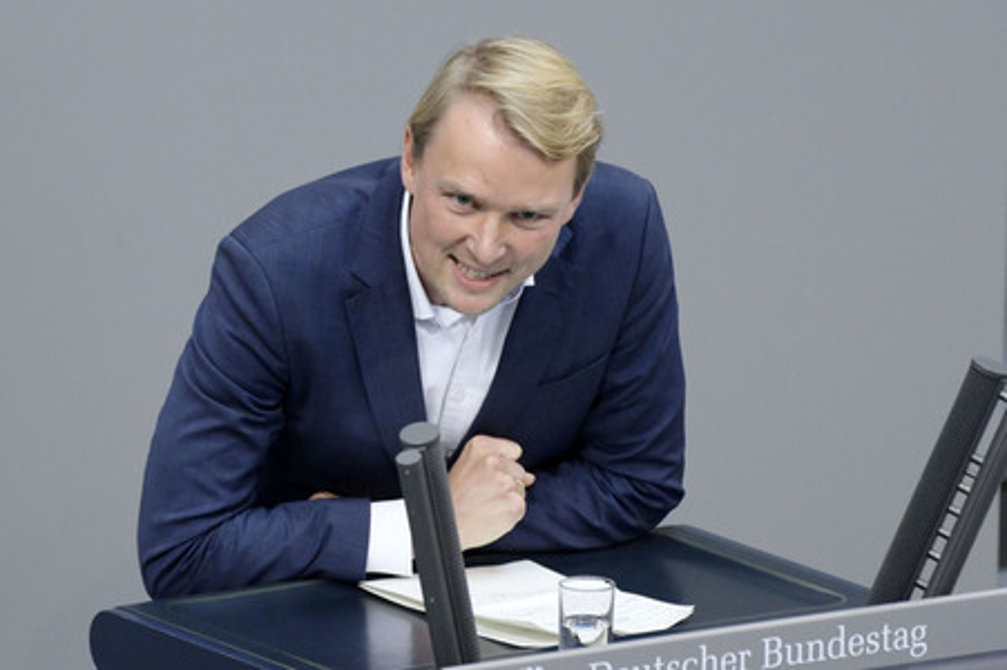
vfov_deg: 3.5
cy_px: 335
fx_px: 10901
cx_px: 504
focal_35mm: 390
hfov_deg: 5.3
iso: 8000
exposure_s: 1/400
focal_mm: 390
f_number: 5.6
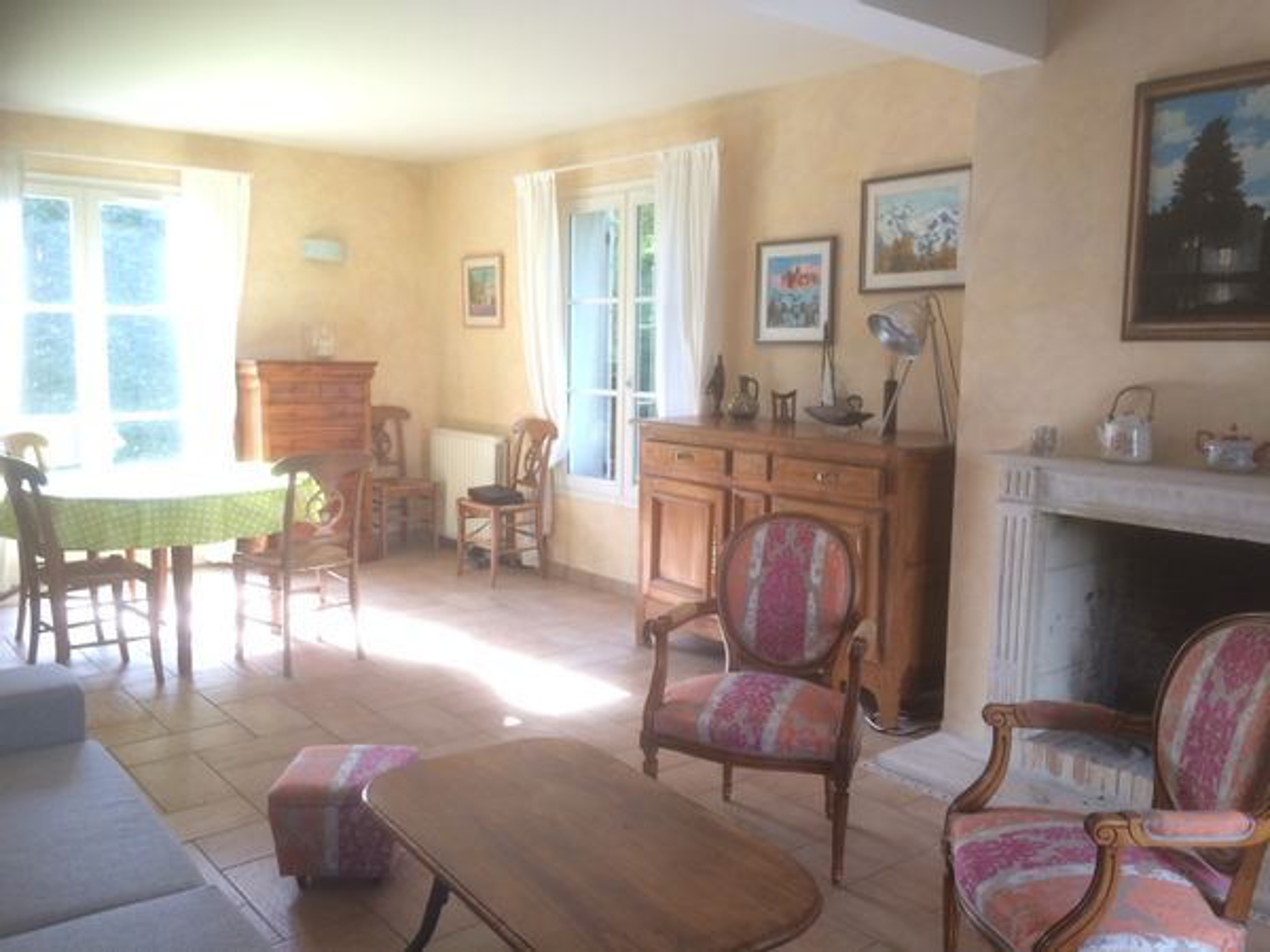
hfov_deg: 61.7
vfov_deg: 48.2
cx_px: 635
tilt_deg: -6.8
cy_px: 476
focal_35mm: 29
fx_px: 1064
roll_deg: +0.6
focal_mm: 4.15
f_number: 2.2
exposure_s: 1/30
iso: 32
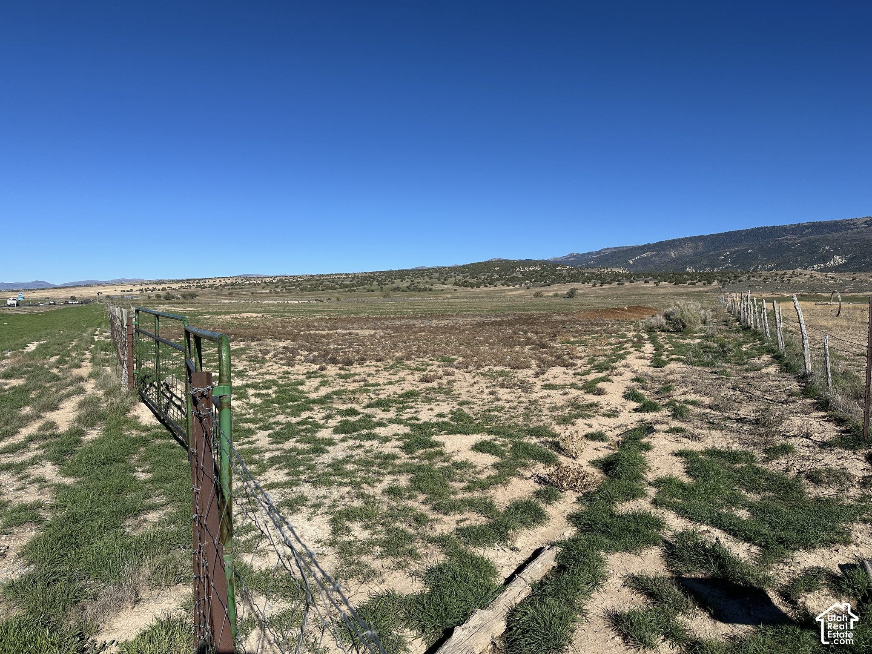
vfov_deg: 56.8
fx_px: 605
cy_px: 327
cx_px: 436
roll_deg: -0.3
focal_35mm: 24
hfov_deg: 71.6
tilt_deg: -1.5
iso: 80
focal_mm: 6.86
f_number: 1.78
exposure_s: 1/7042
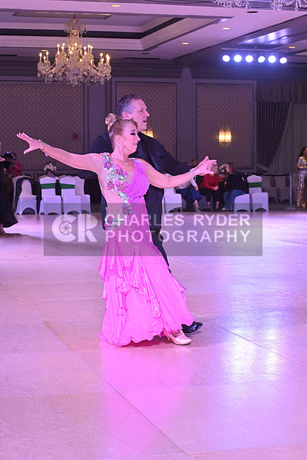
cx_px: 154
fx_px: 997
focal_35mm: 78
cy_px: 230
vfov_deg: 26.0
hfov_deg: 17.5
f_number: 8
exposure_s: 1/320
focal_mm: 78
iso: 5000
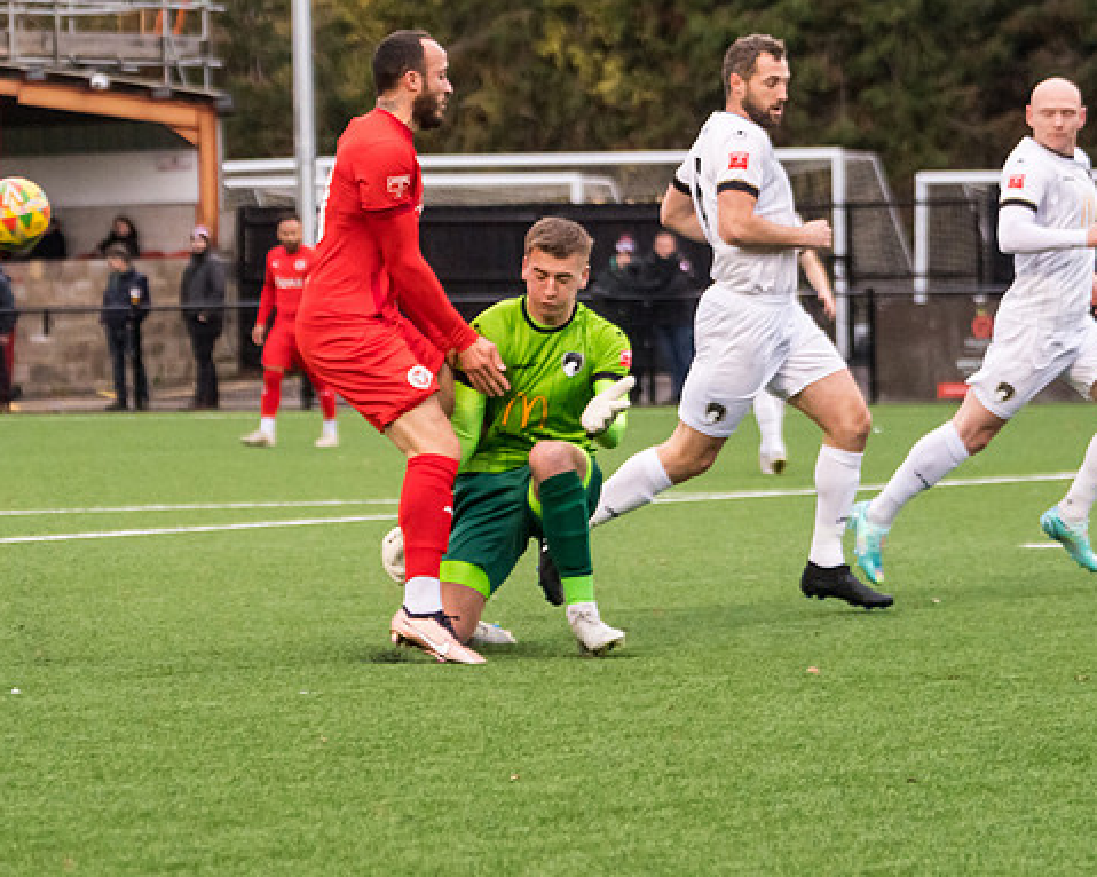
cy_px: 418
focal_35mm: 213
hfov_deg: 9.1
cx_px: 426
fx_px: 6914
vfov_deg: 7.3
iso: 2000
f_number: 4
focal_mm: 116
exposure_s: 1/1000
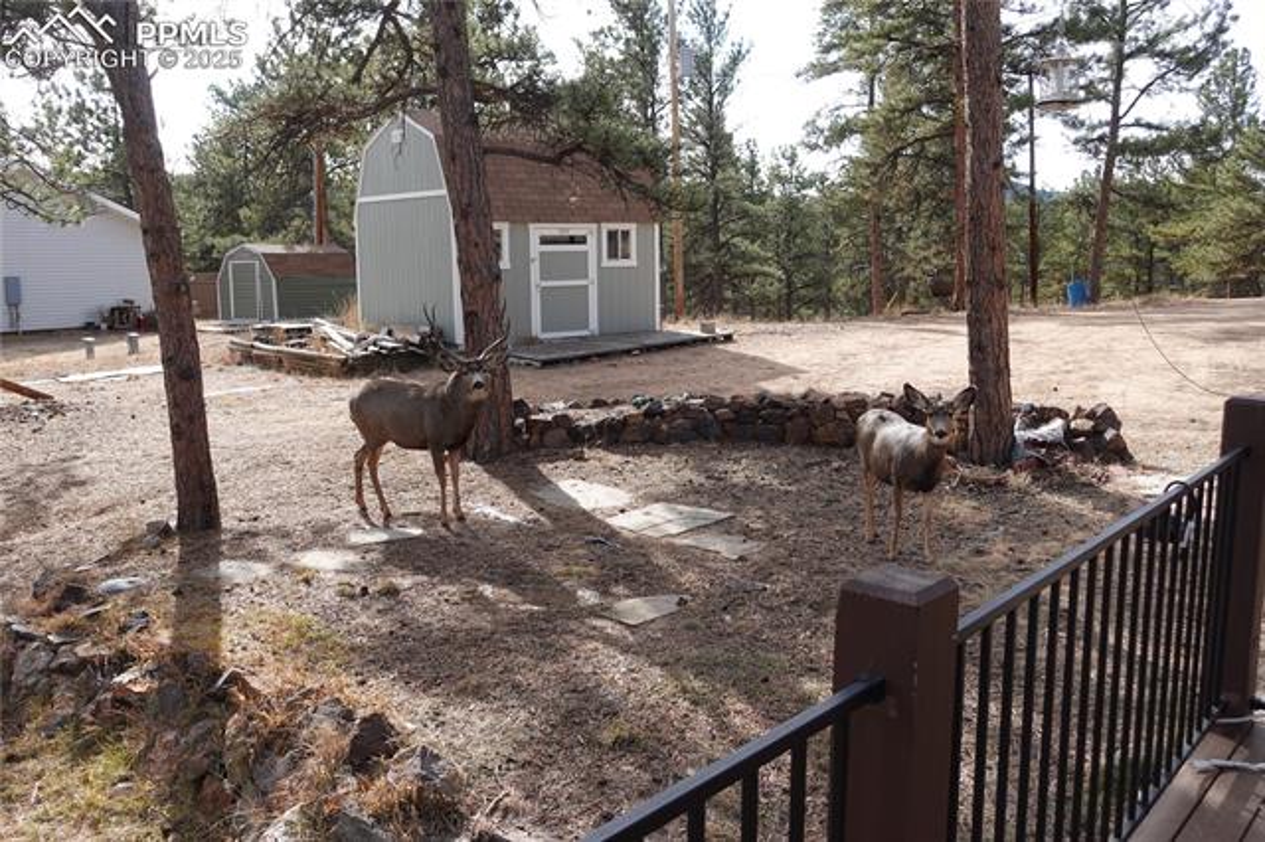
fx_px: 1159
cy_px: 421
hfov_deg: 57.2
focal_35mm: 33
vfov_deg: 39.9
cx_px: 632
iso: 125
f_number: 3.5
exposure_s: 1/400
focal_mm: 12.65
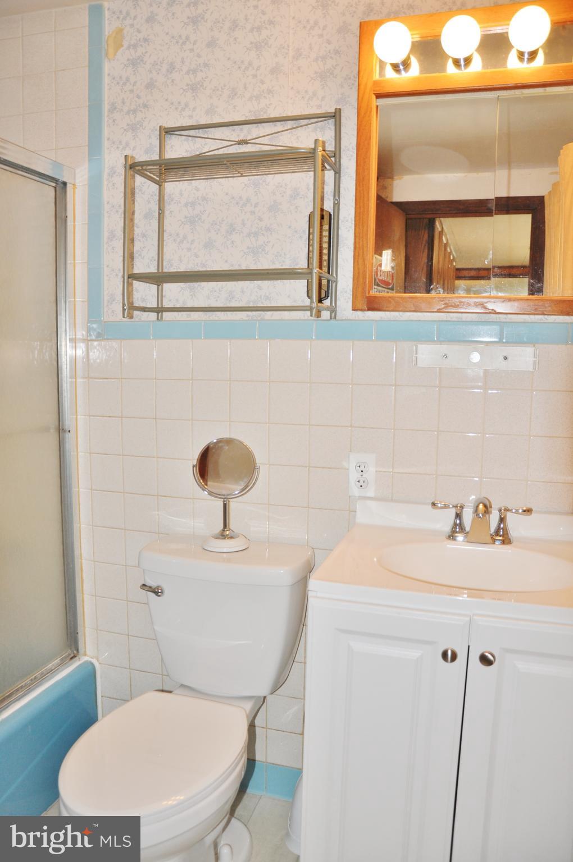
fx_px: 646
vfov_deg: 67.4
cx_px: 286
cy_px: 431
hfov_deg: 47.8
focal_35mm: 27
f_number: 3.5
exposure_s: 1/60
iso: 200
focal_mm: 18
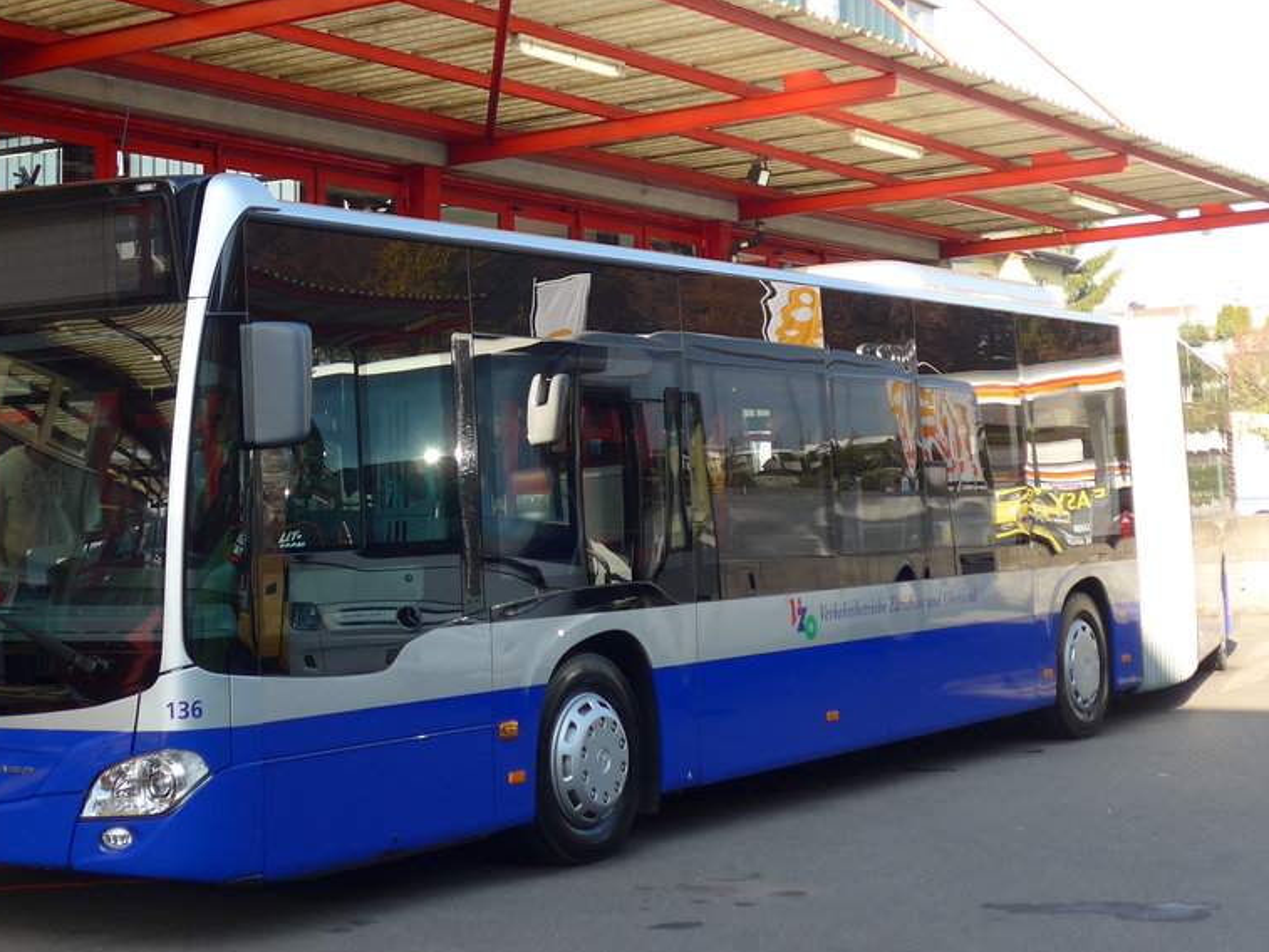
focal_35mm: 65
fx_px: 2383
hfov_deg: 29.7
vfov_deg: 22.5
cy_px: 310
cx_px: 451
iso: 80
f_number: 2.8
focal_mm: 8.4
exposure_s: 1/320
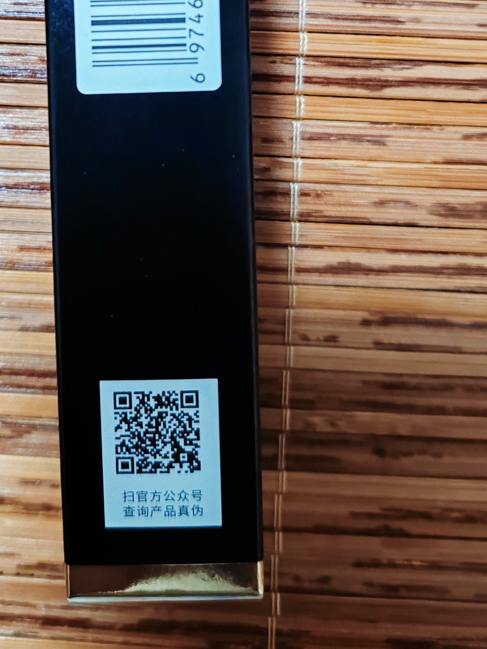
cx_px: 166
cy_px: 55
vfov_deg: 35.2
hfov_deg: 28.4
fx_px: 957
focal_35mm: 51
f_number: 1.8
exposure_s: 1/50
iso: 4000
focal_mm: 6.14
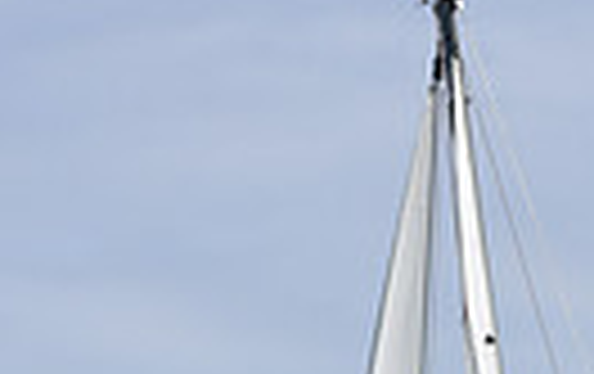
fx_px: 5076
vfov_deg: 4.1
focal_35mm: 313
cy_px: 1131
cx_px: 650
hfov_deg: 6.7
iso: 200
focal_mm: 70
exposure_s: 1/800
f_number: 9
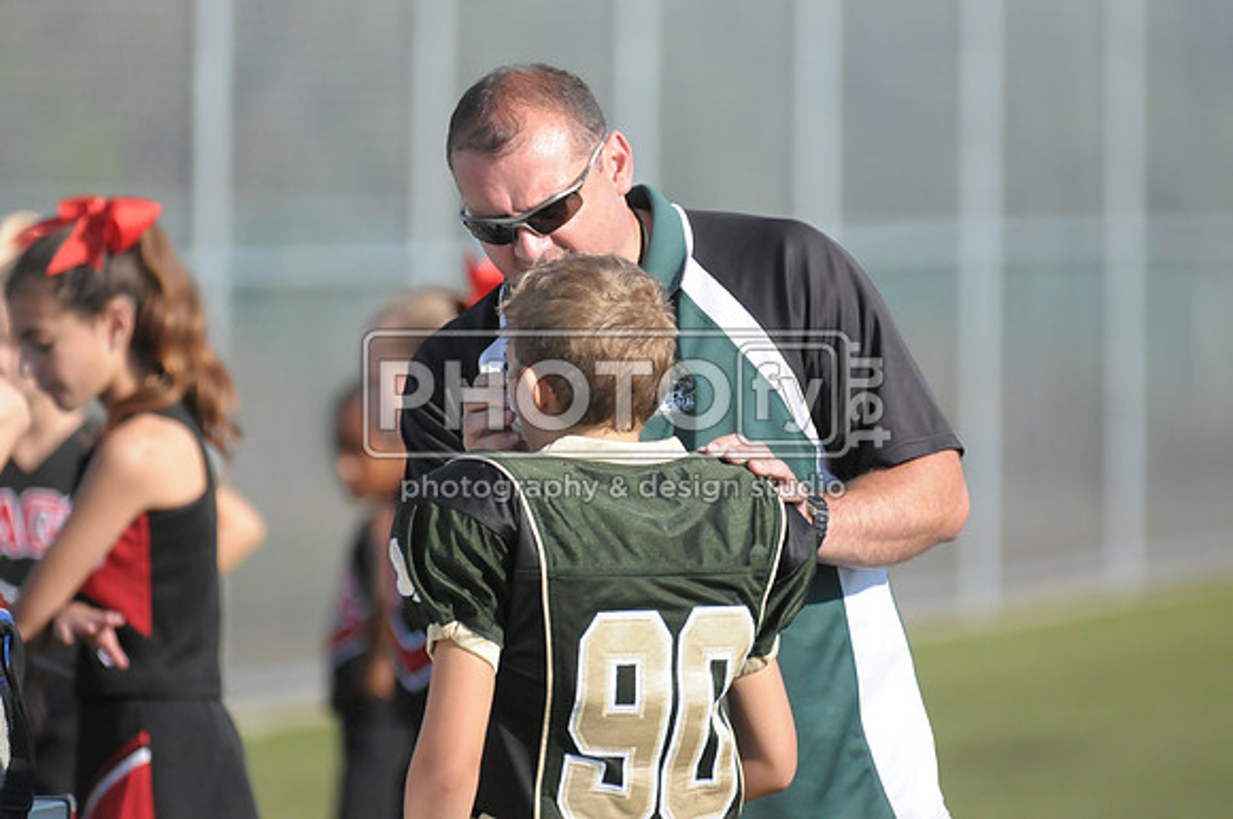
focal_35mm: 495
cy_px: 410
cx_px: 616
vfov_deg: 2.8
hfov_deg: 4.2
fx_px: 16930
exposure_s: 1/8000
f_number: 4
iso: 1600
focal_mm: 330
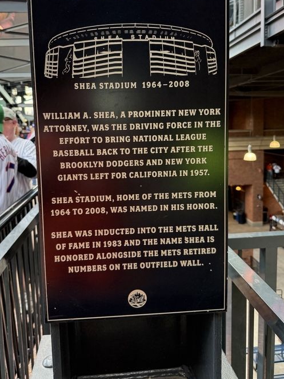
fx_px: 317
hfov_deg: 48.1
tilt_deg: -3.2
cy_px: 157
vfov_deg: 61.3
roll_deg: +0.7
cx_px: 121
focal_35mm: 29
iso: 200
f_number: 1.78
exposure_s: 1/121
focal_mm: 6.76
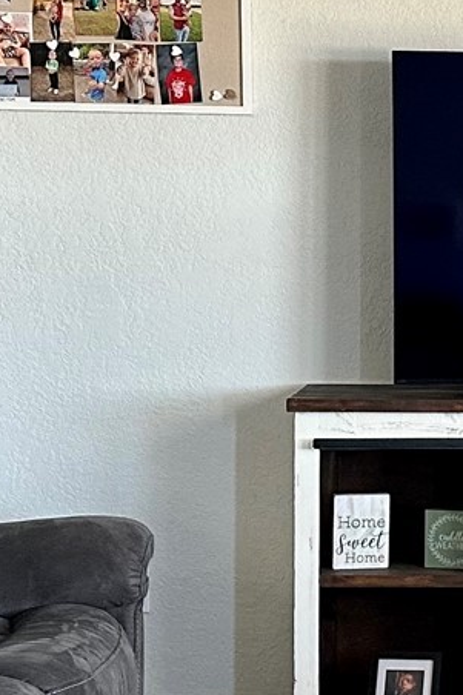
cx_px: 698
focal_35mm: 106
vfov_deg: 19.3
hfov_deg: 12.3
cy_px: 329
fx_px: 2046
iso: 250
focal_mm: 6.86
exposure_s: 1/91
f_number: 1.78
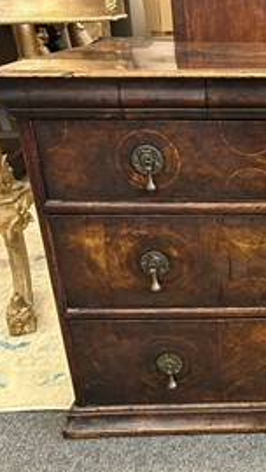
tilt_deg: -24.8
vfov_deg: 48.3
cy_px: 243
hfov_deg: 25.7
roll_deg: -1.1
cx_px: 310
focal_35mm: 42
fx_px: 526
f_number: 1.5
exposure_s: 1/25
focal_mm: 5.7
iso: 500
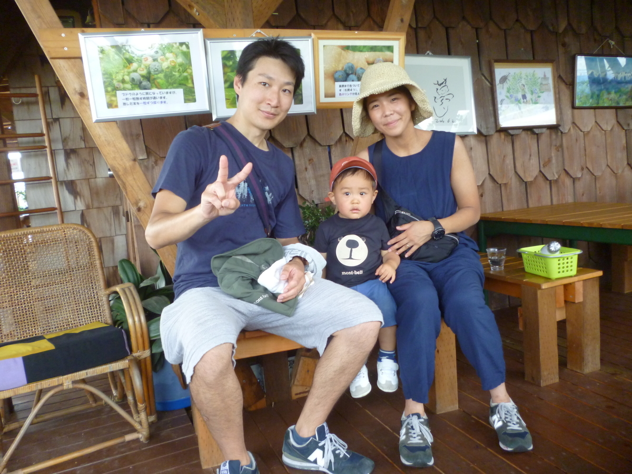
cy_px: 237
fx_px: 511
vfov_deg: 49.7
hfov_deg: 63.4
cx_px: 316
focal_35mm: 28
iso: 250
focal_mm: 5
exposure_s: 1/60
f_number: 3.1
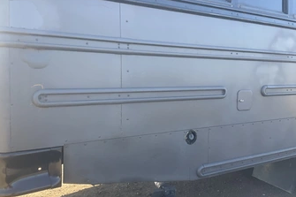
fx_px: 296
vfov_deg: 36.8
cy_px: 102
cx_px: 162
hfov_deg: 53.1
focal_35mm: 36
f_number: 1.8
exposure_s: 1/212
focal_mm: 3
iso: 25
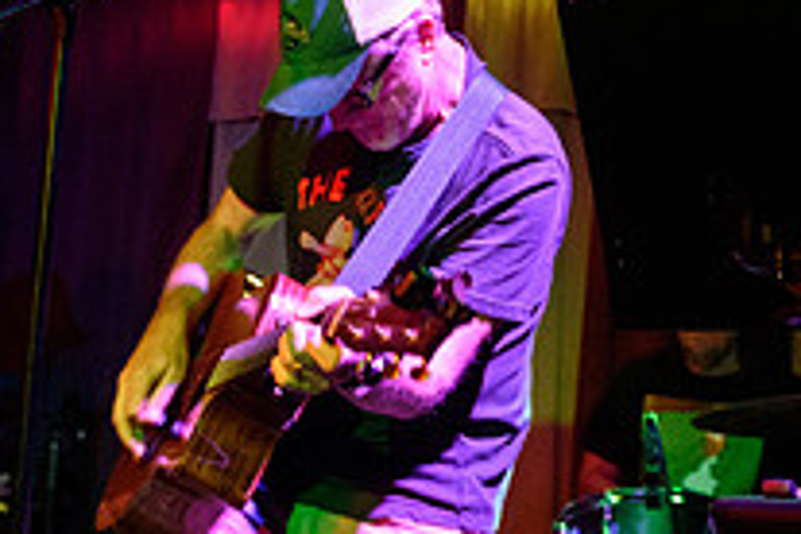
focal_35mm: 71
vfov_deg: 19.2
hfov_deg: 28.4
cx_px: 499
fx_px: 1580
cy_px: 220
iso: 3200
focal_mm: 24
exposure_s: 1/80
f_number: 3.2
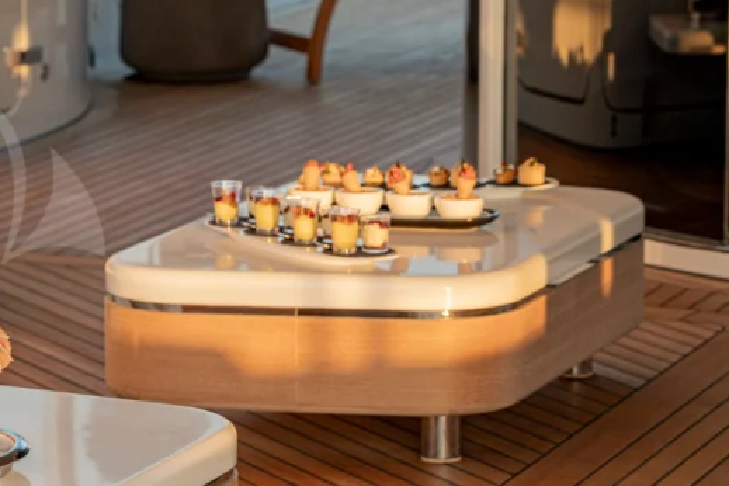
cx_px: 41
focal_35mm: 207
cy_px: 182
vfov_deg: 6.6
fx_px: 4191
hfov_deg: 9.9
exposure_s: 1/80
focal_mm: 105
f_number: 6.3
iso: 500
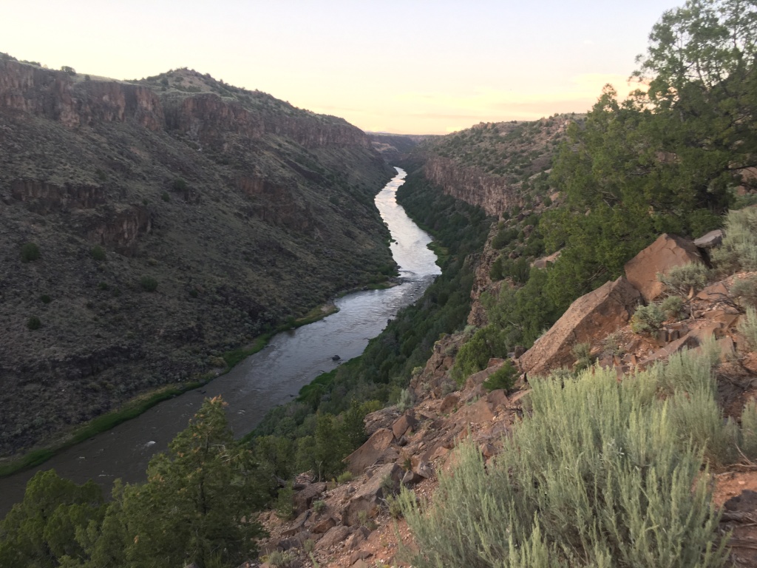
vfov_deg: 48.2
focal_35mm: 29
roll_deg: -2.6
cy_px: 284
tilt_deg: -10.9
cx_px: 378
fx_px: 634
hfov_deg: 61.7
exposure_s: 1/30
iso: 25
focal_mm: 4.15
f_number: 2.2
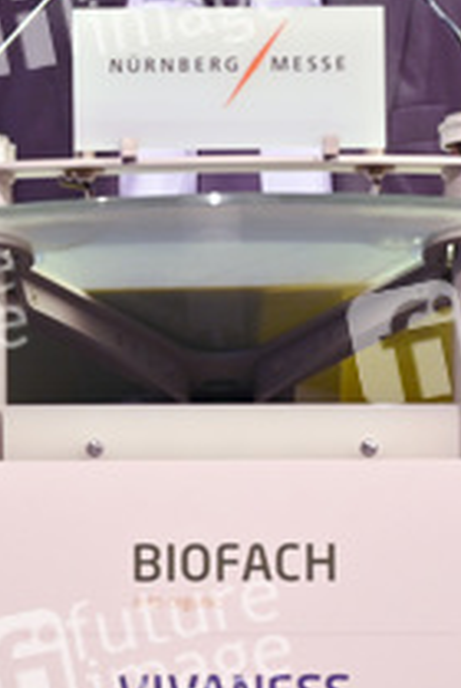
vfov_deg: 5.4
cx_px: 219
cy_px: 165
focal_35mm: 382
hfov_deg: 3.6
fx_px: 7313
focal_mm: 200
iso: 800
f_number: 2.8
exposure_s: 1/500
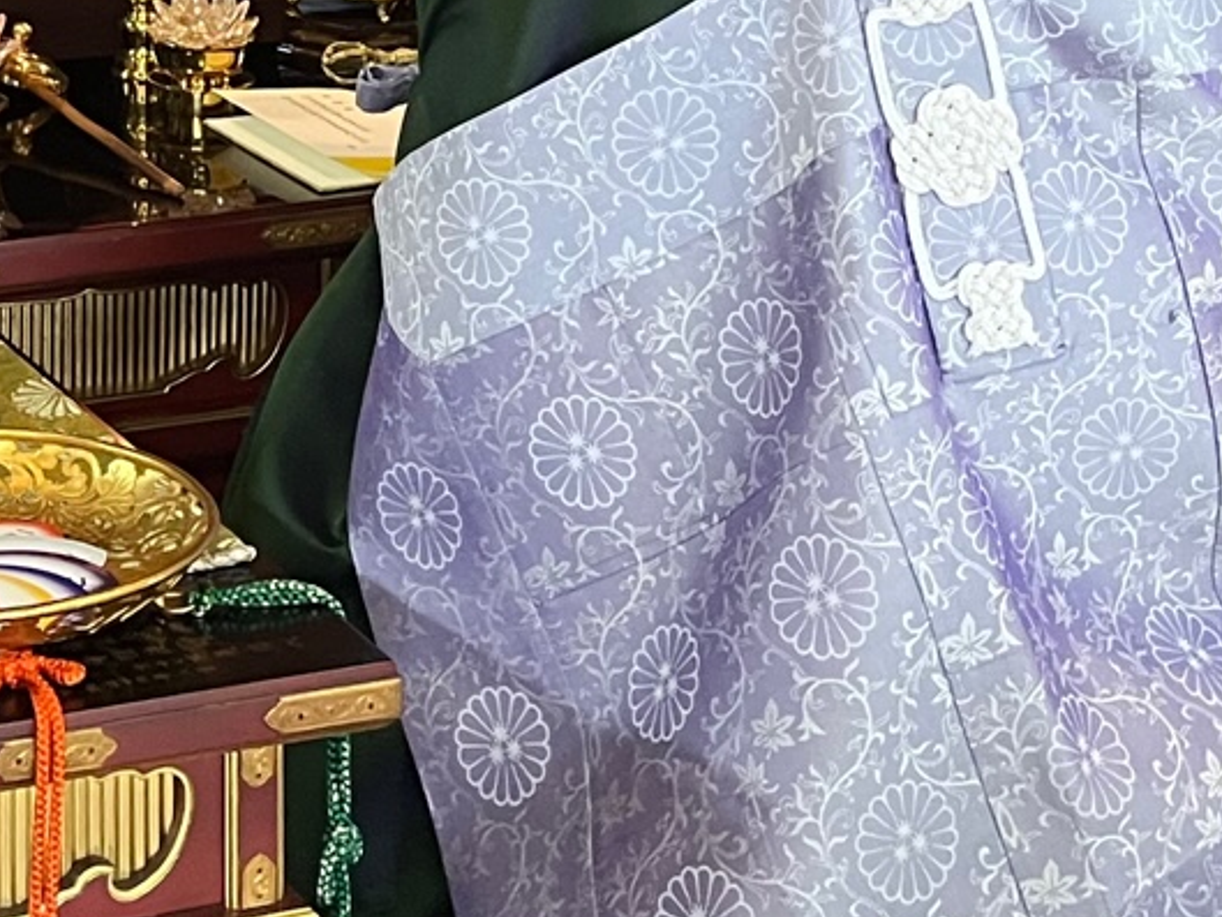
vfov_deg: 13.6
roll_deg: +0.2
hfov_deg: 19.5
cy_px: -668
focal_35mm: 99
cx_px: 176
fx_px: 3496
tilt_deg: -1.9
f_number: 1.6
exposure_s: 1/50
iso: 400
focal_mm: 5.1
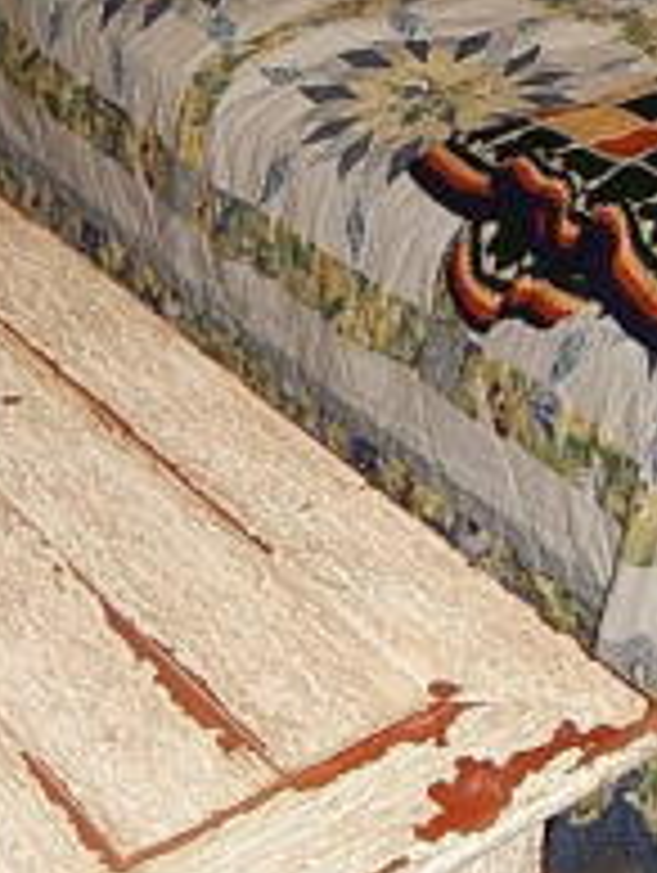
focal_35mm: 91
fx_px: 2298
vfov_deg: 19.4
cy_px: -333
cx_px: 806
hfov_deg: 15.6
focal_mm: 4
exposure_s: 1/30
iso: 200
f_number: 3
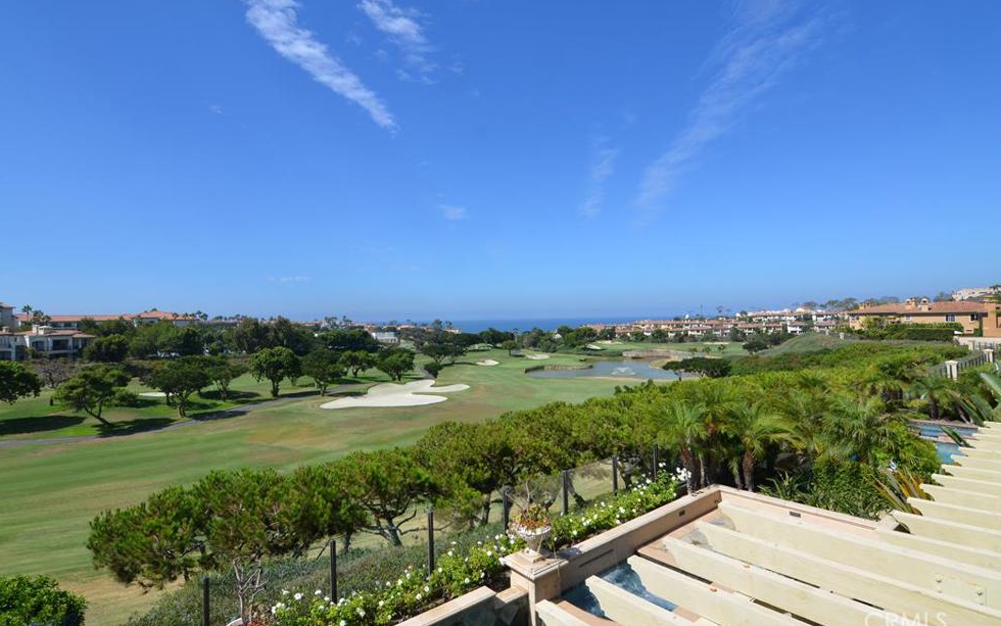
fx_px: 478
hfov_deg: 92.6
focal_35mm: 18
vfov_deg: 66.3
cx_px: 486
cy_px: 290
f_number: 8
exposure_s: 1/250
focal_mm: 11
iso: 100
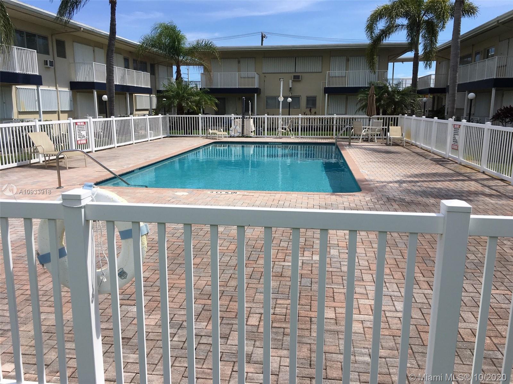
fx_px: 430
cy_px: 192
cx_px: 256
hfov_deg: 61.7
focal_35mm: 29
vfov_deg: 48.2
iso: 25
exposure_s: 1/1972
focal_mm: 4.15
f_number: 2.2
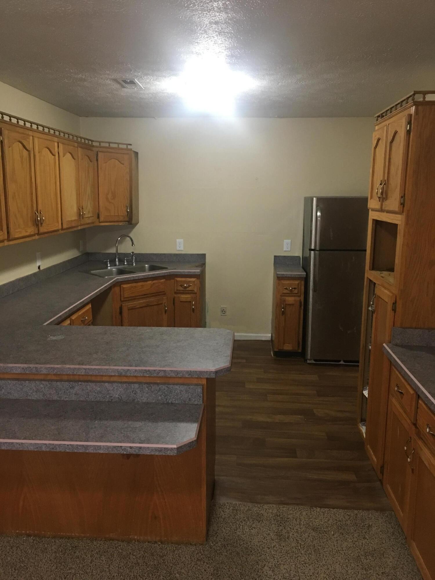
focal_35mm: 29
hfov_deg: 48.2
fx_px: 486
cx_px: 218
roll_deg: -0.2
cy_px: 290
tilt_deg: -11.1
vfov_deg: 61.7
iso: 100
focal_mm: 4.15
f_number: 2.2
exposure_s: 1/15
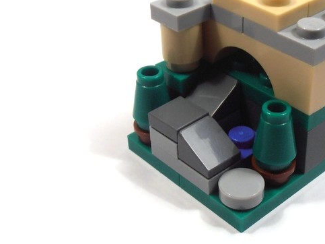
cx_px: 235
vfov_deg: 21.2
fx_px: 648
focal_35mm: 69
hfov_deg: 27.9
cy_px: 81
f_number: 3.9
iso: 80
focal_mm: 6.61
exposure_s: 1/80
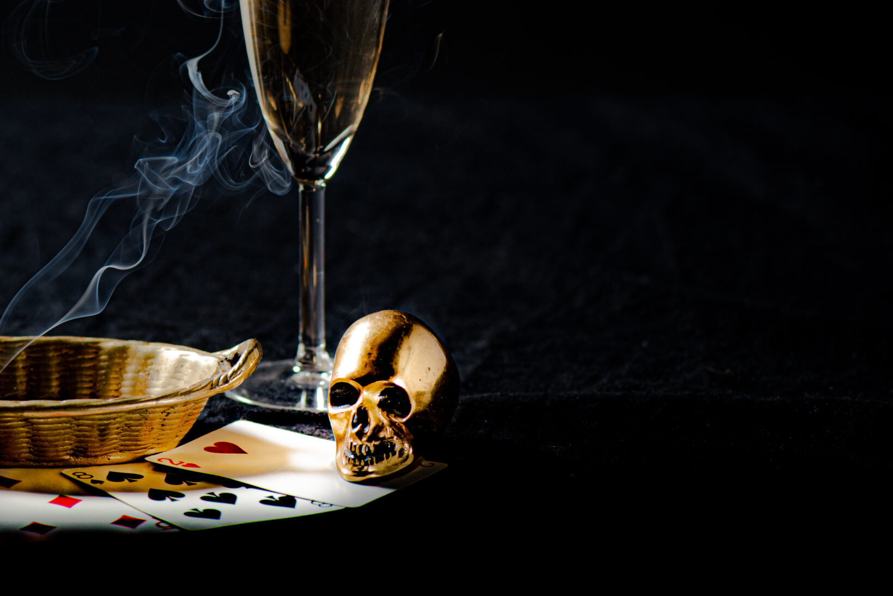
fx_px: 4069
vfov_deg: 8.4
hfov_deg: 12.5
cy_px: 219
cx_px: 205
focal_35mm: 164
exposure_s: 1/320
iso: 100
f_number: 5
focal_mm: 105
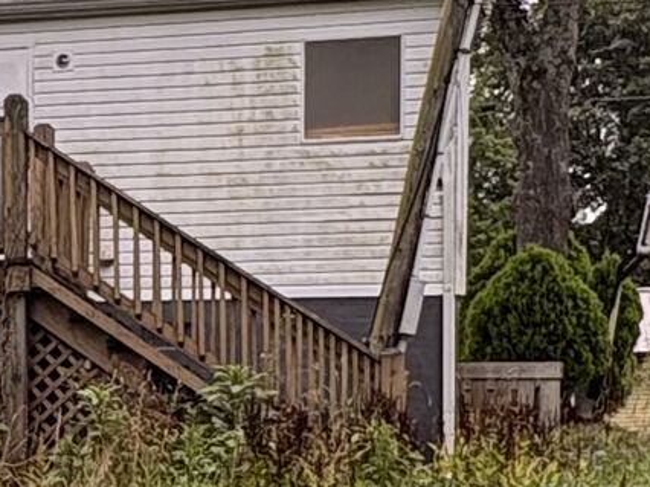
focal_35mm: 101
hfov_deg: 18.1
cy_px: 513
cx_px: -209
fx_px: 1895
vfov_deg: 14.4
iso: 64
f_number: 2.2
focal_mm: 2.22
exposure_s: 1/231
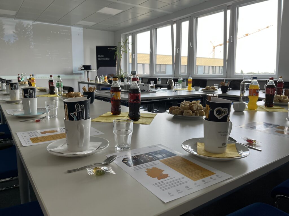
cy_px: 108
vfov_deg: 53.1
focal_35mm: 26
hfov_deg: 67.3
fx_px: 217
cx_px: 144
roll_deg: +1.2
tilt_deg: -7.9
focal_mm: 5.1
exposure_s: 1/187
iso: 40
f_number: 1.6
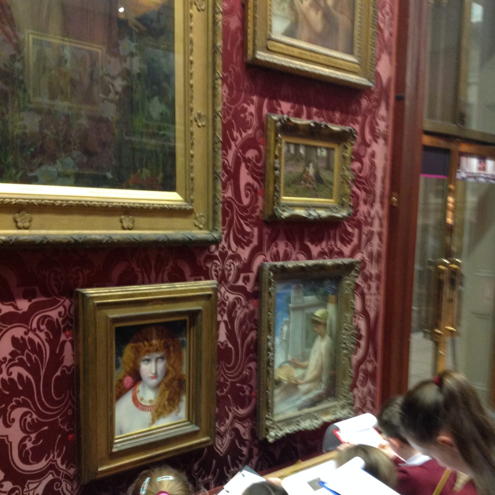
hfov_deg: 40.0
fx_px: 679
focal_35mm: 42
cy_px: 320
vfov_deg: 39.7
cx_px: 244
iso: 250
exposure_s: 1/15
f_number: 2.4
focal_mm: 4.28
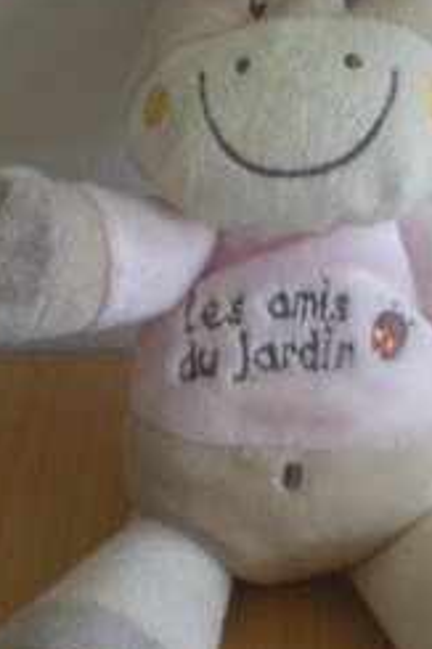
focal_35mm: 84
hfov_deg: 16.2
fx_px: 1514
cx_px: 318
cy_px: 358
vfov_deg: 24.2
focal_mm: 6.3
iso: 200
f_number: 3.1
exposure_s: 1/64.2
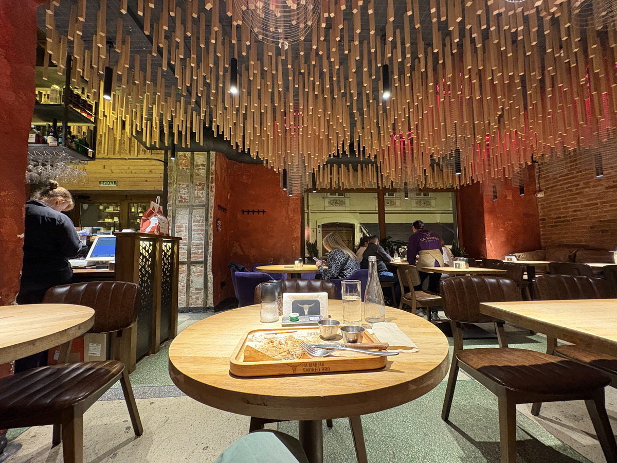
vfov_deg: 85.7
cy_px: 232
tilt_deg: +4.3
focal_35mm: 14
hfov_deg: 102.1
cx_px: 308
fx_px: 250
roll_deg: +0.9
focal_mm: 2.22
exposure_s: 1/40
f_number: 2.2
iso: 1000
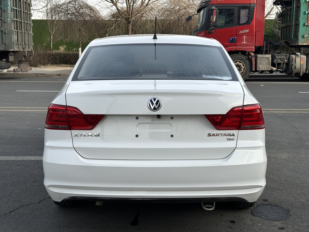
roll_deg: -0.4
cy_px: 116
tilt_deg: -9.0
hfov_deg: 39.7
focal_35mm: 48
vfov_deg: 30.3
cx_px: 154
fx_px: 428
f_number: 1.78
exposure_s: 1/2203
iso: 64
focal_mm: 6.86
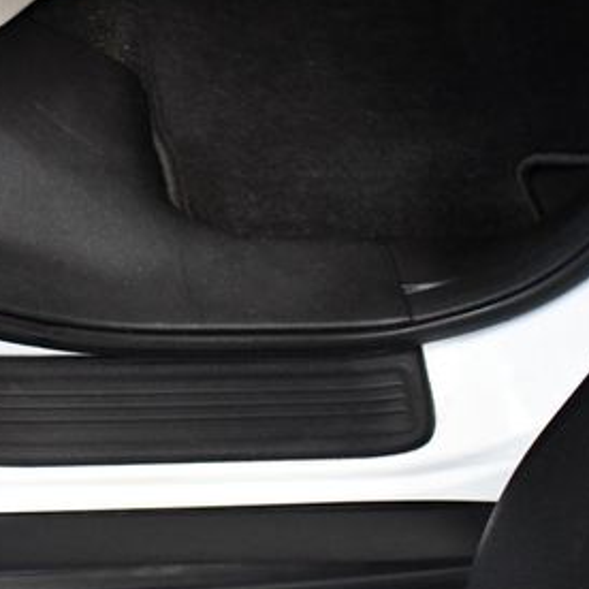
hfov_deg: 23.4
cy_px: 327
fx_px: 1367
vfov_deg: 24.3
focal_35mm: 71
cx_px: 19
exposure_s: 1/80
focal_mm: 18
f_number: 3.5
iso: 3200
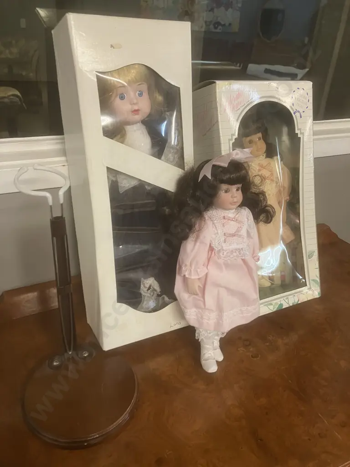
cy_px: 234
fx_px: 377
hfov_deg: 49.7
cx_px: 175
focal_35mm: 28
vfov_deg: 63.4
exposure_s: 1/50
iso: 160
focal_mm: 3.99
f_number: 1.8
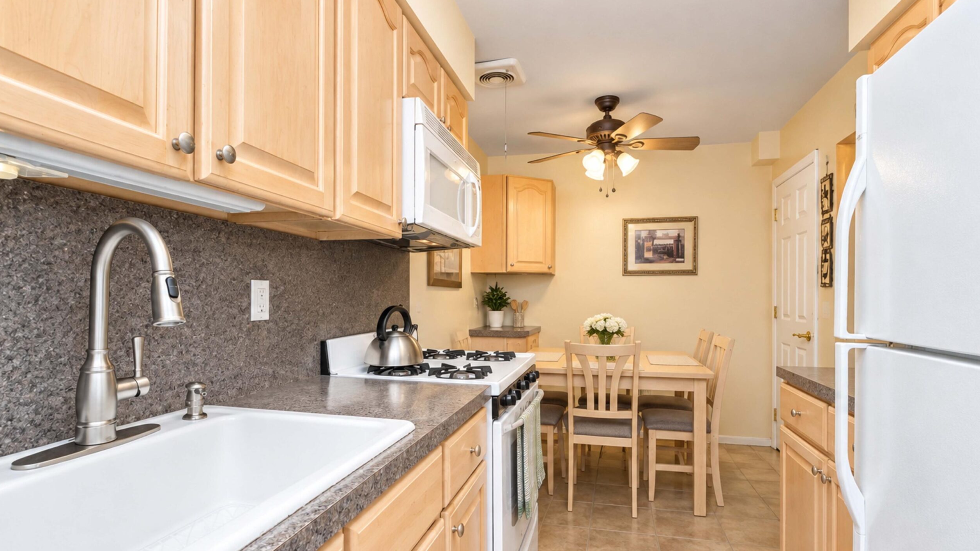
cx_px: 490
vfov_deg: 66.8
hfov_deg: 99.4
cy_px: 310
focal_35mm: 16
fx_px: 416
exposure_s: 1/100
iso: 2000
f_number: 9
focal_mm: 10
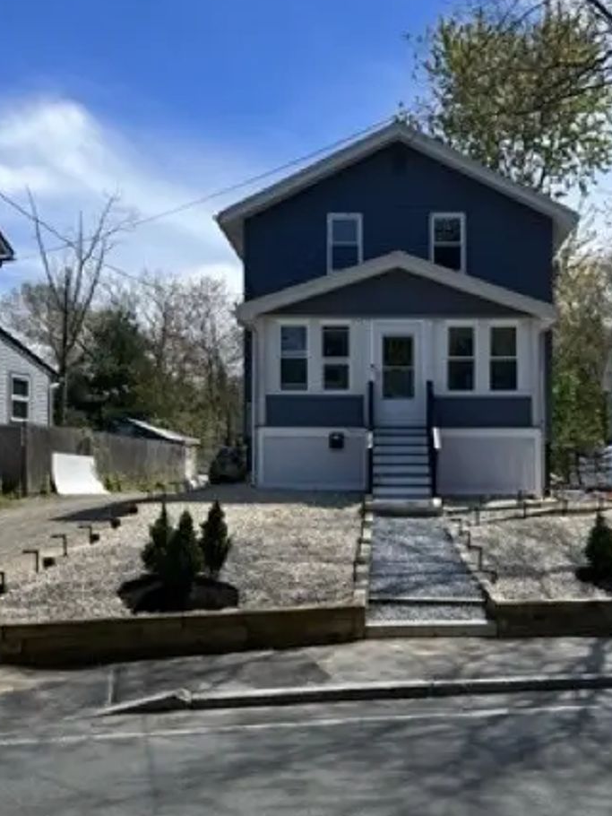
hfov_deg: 36.6
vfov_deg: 47.8
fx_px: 919
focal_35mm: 39
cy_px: 455
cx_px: 380
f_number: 1.5
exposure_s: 1/2695
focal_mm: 5.7
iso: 50
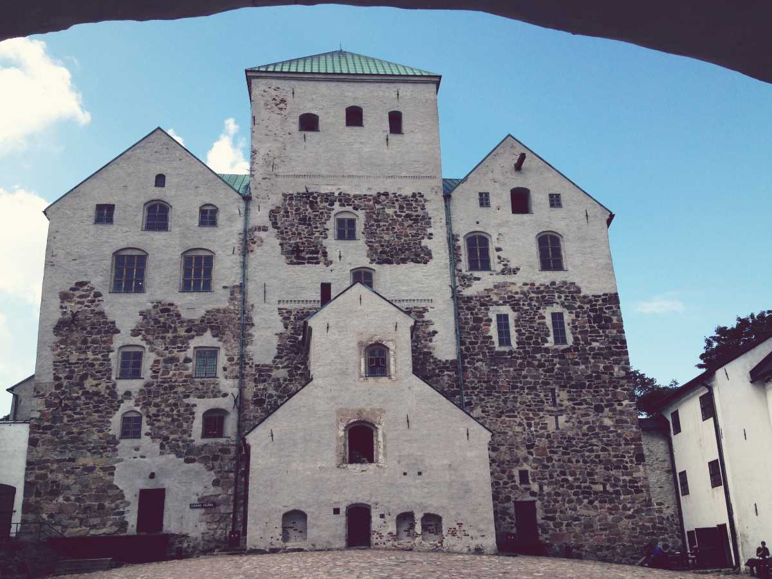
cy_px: 290
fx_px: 781
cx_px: 386
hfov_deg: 52.6
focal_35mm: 35
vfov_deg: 40.7
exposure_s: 1/905
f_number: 2.4
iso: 50
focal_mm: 4.28
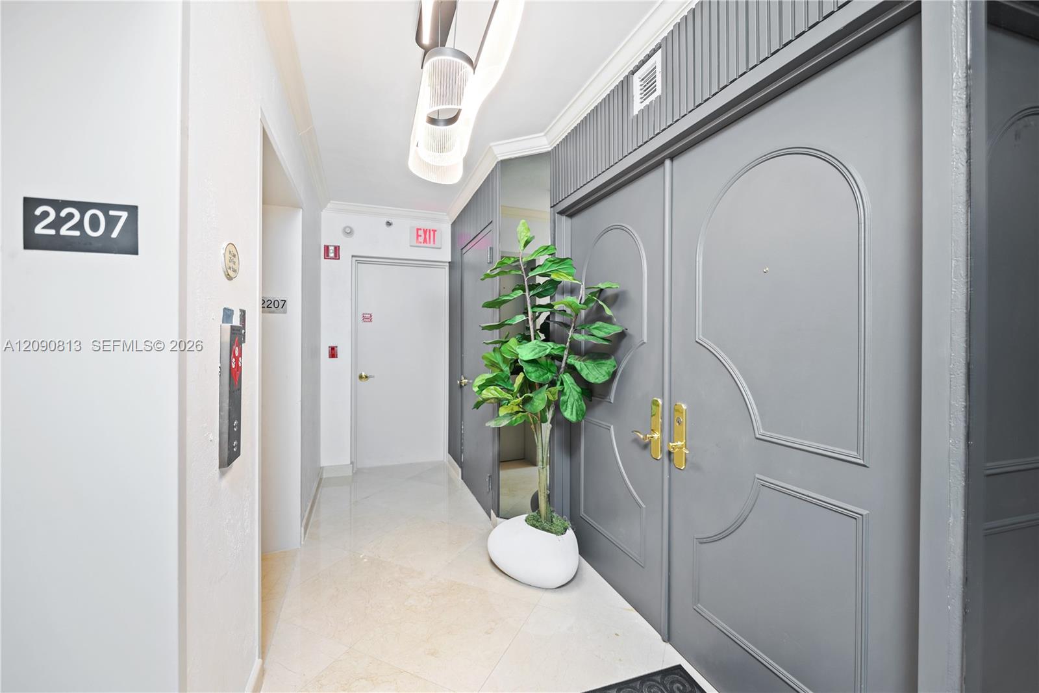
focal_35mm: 14
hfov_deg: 104.2
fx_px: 404
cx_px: 520
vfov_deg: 81.2
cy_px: 346
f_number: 2.8
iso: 1800
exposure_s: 1/13
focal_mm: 14
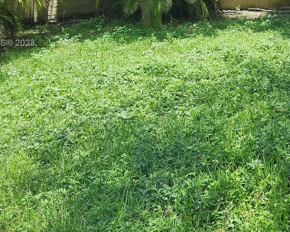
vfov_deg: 29.0
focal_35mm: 51
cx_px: 233
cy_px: 44
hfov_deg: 35.5
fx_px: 438
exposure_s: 1/409
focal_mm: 5.4
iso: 25
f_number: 1.8
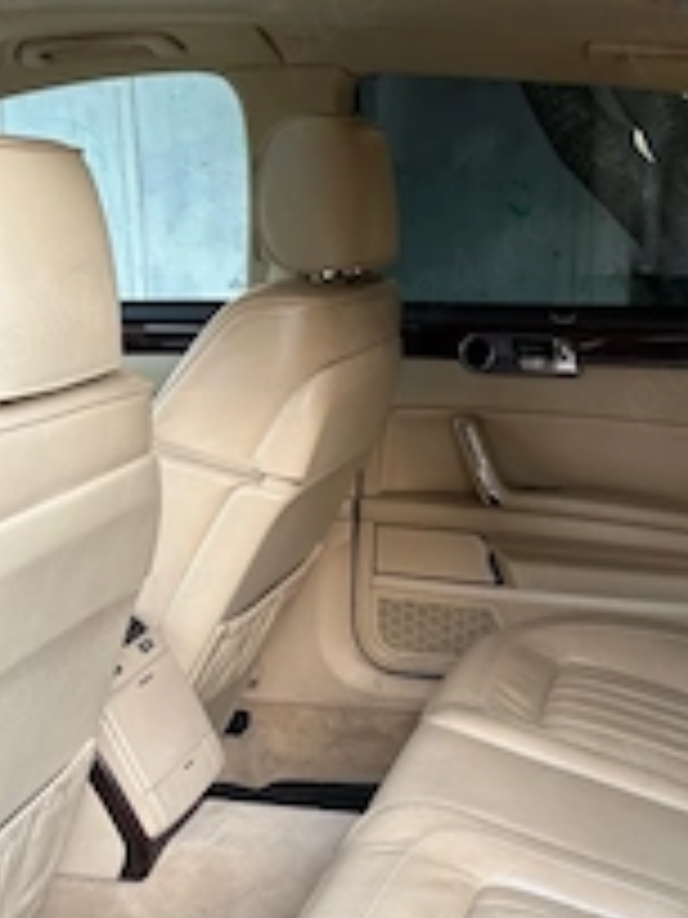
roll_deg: -0.9
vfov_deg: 36.4
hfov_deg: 28.2
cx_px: 504
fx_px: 1352
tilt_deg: -20.9
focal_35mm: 51
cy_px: 716
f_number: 1.6
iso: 50
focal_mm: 5.96
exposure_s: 1/122
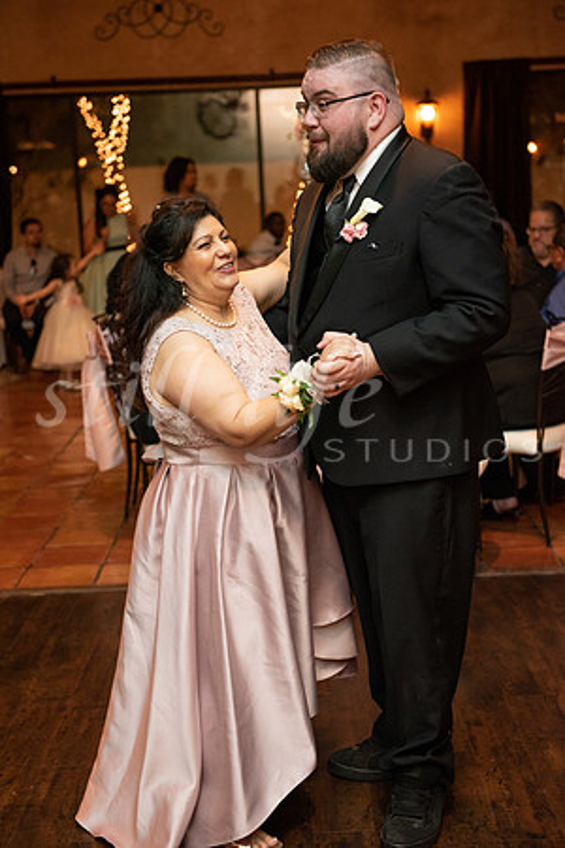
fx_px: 1365
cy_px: 424
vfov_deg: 34.5
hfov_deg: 23.4
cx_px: 282
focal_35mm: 58
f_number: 3.2
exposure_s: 1/125
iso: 3200
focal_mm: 58
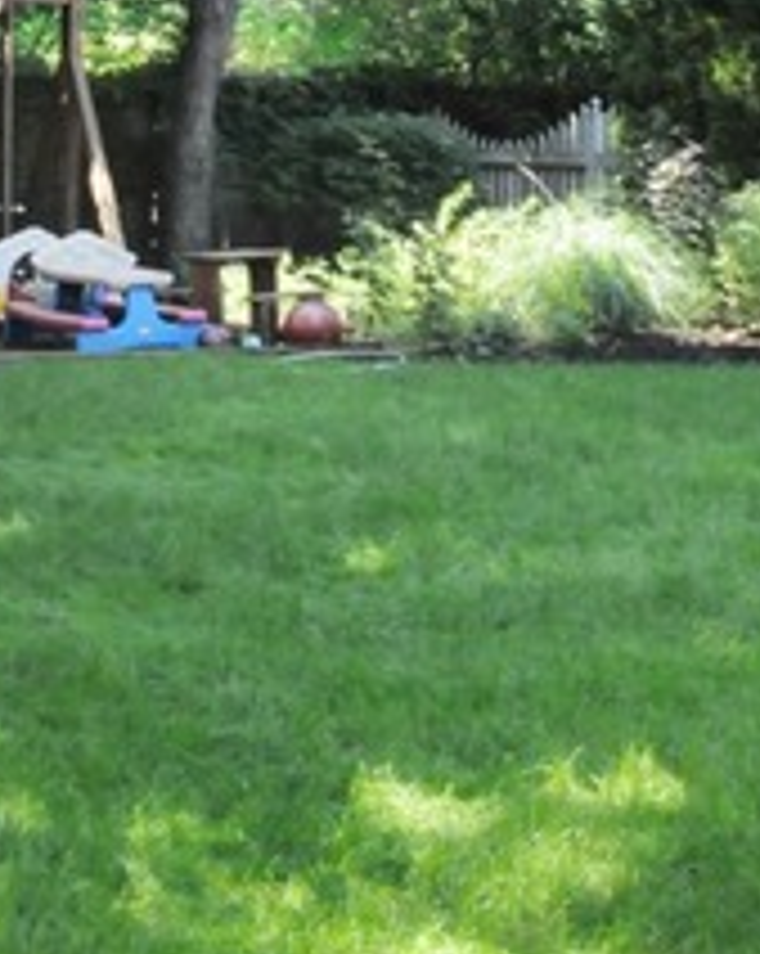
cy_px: 43
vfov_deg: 21.8
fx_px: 2395
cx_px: -211
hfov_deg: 17.0
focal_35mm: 85
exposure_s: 1/45
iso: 1100
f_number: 13
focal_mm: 20
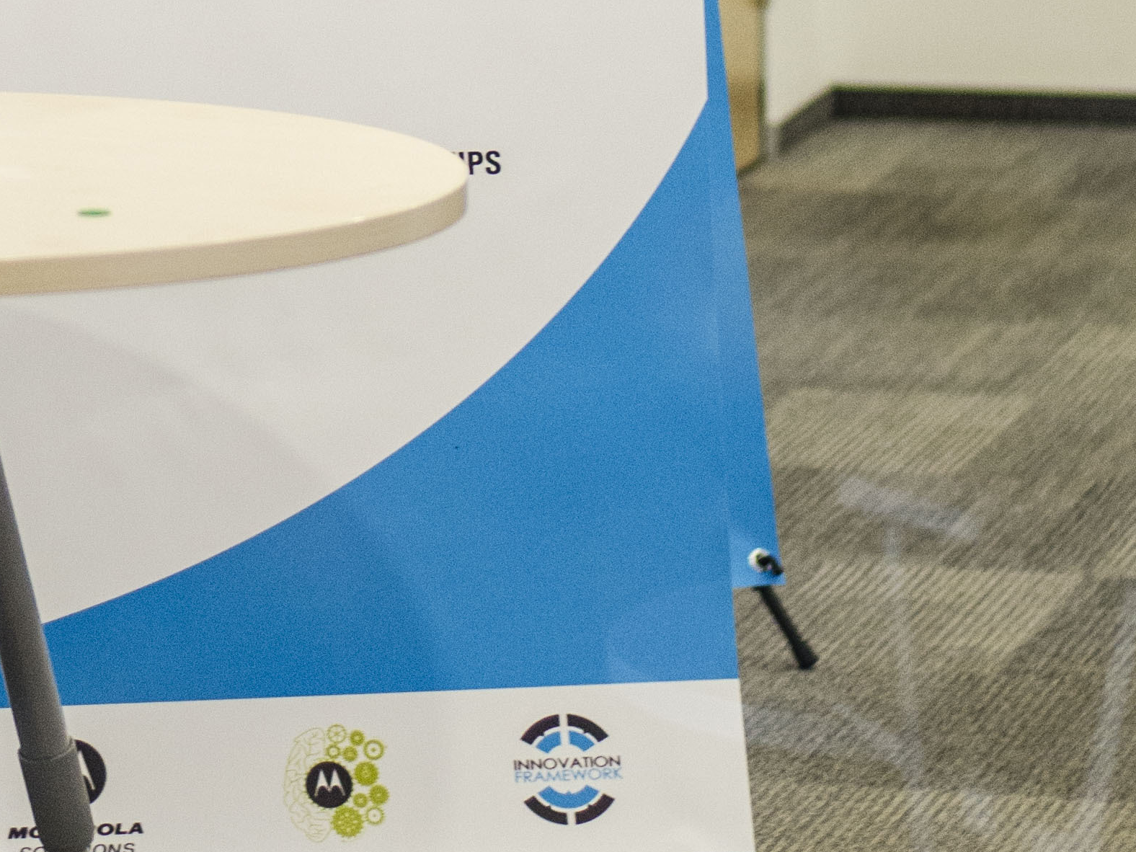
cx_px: 117
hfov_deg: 8.8
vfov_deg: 6.5
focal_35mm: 225
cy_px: -429
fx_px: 7384
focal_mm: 50
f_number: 2
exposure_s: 1/125
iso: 640
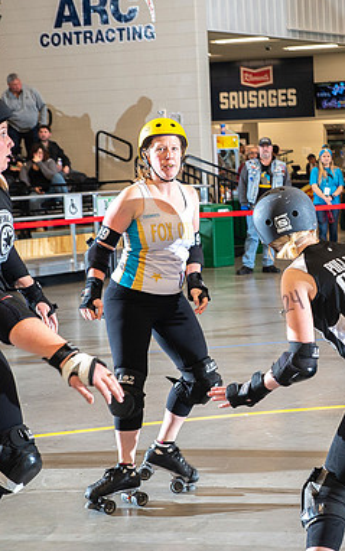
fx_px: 1368
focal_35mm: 91
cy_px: 212
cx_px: 436
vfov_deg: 22.7
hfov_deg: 13.9
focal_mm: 48
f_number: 5.6
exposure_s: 1/160
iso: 500
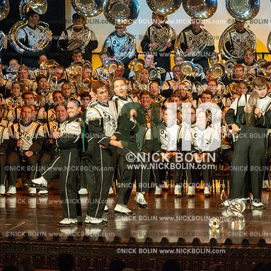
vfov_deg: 6.8
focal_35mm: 257
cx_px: 171
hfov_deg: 6.8
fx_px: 2276
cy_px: 136
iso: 8000
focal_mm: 200
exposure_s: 1/320
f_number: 5.6
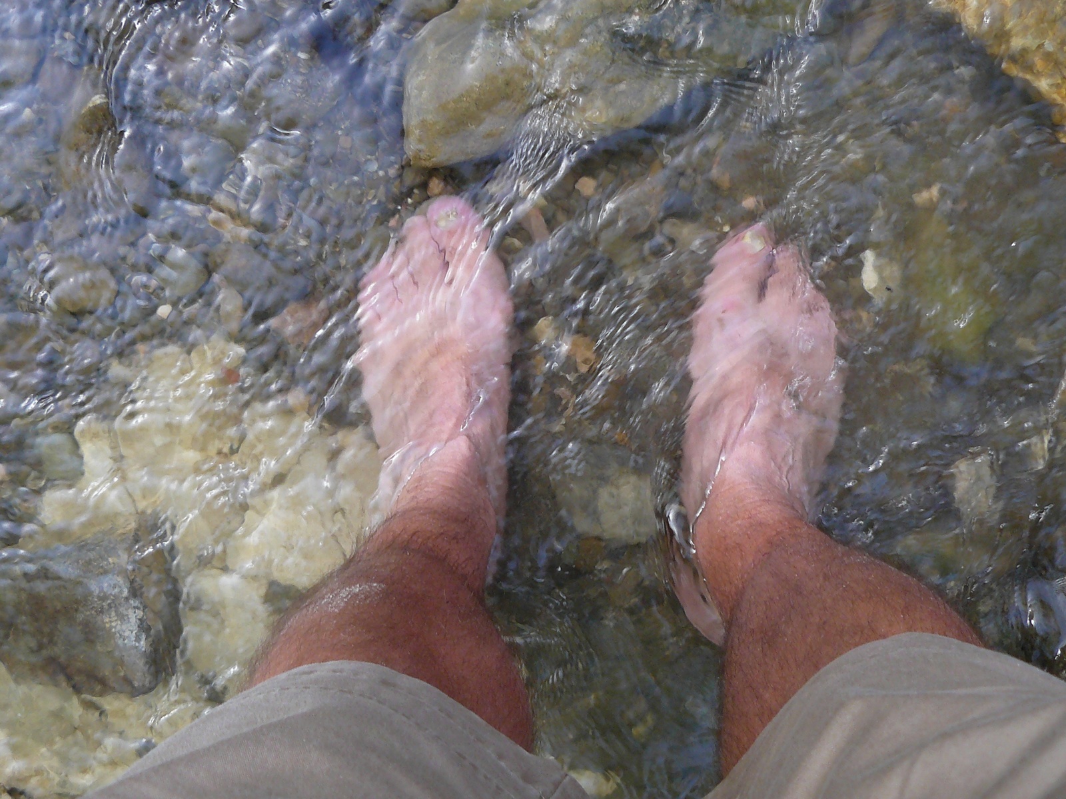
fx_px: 1324
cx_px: 533
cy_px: 400
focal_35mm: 43
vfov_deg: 33.6
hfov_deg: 43.9
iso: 100
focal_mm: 6
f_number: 2.8
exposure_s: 1/50
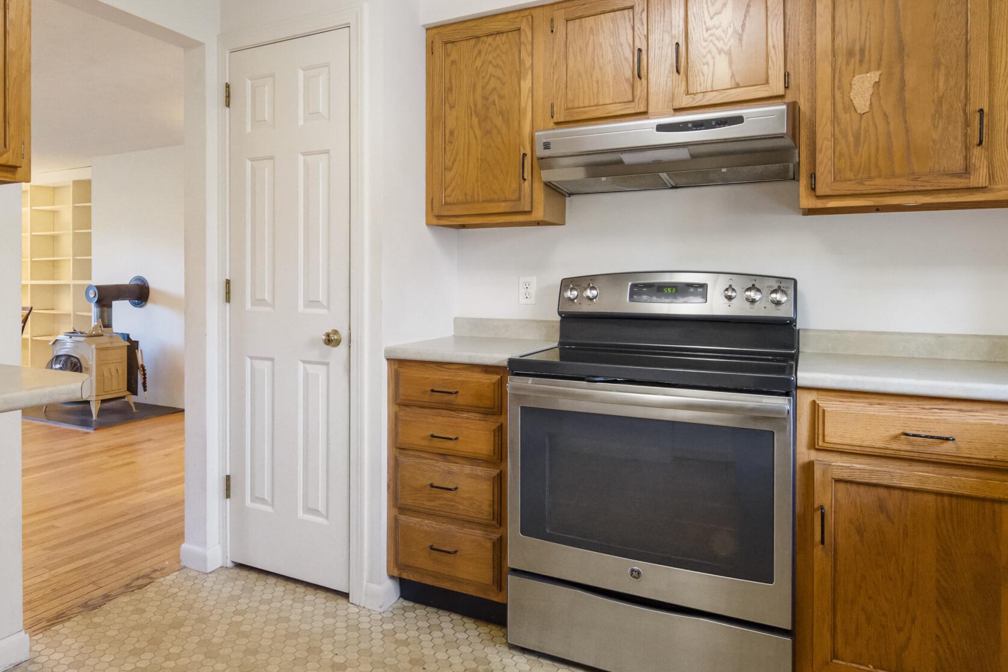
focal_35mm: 25
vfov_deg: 51.2
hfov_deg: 69.4
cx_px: 334
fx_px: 700
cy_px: 307
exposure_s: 1/40
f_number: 4.5
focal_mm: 14
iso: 5000
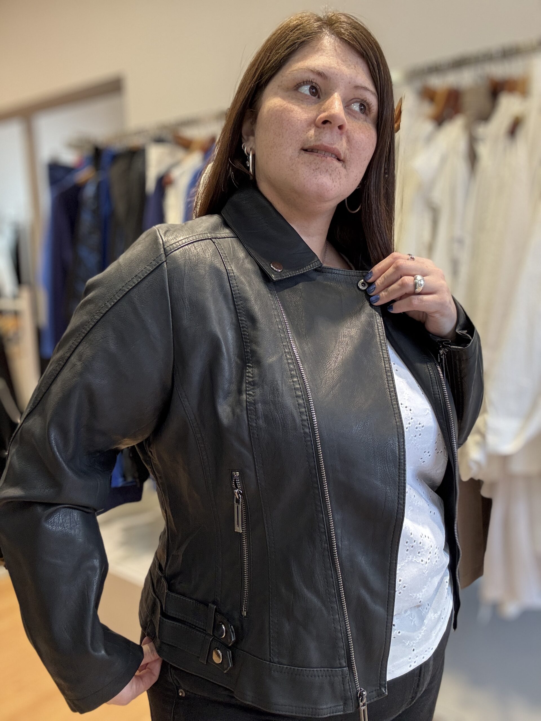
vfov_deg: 60.0
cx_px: 270
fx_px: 625
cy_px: 360
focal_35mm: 30
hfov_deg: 46.8
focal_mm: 2.69
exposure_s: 1/50
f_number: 1.9
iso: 80
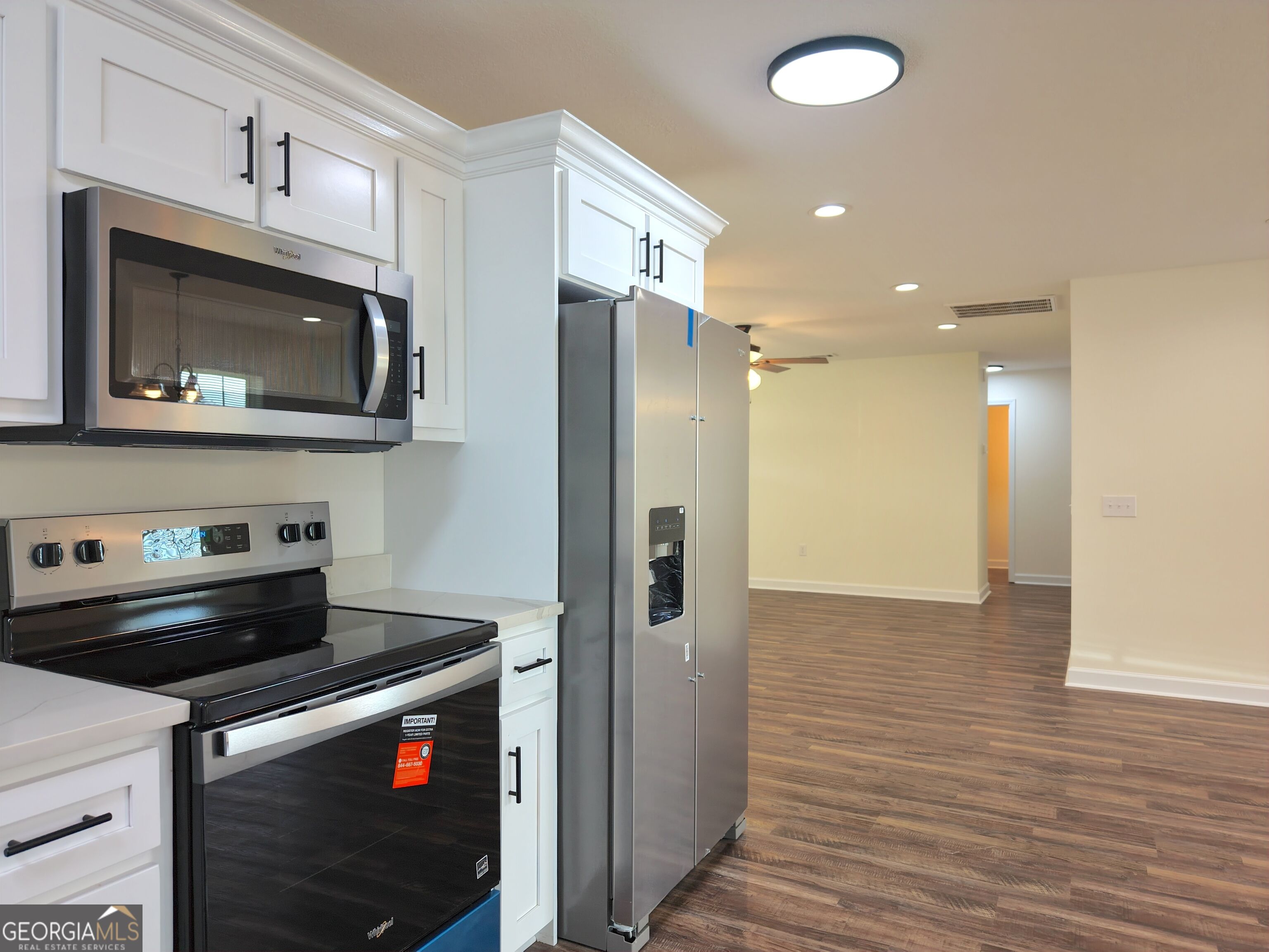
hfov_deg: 71.6
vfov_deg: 56.8
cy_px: 476
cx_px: 634
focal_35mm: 24
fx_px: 880
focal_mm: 8.67
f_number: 1.8
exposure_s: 1/15
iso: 240
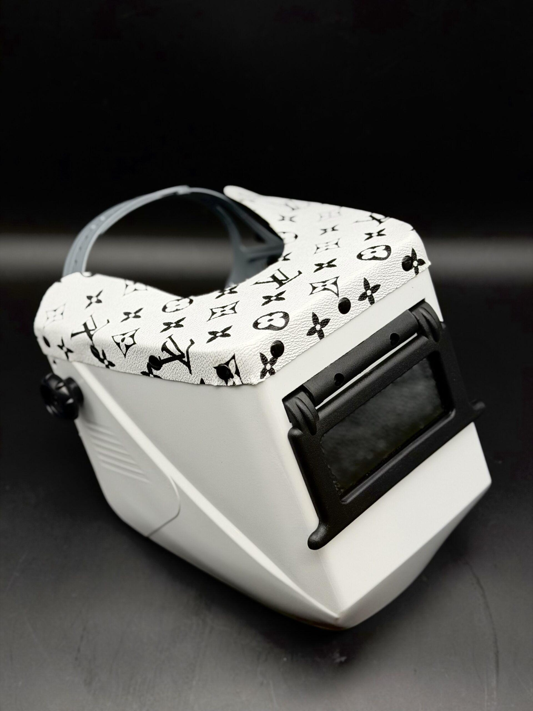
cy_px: 356
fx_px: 985
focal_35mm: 48
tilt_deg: -48.1
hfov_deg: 30.3
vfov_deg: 39.7
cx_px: 266
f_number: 1.78
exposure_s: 1/60
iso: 250
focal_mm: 6.76
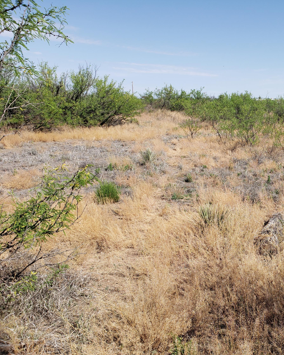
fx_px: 357
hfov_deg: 41.2
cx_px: 233
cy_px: 178
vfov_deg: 52.8
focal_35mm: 34
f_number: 2.4
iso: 50
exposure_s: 1/1216
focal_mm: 4.3
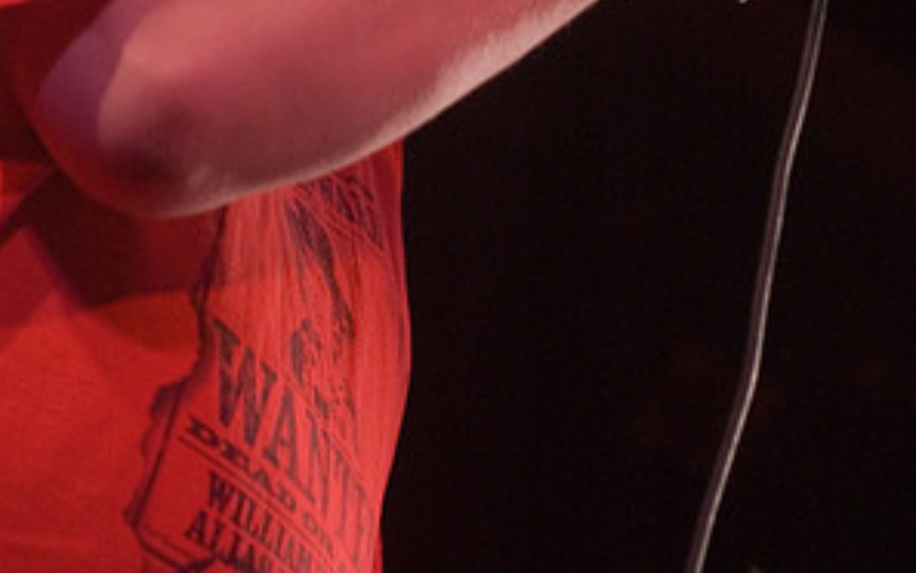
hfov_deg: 12.9
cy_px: 139
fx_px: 4046
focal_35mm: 162
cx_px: 458
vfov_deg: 8.1
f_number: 2.8
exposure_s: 1/40
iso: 800
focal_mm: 70
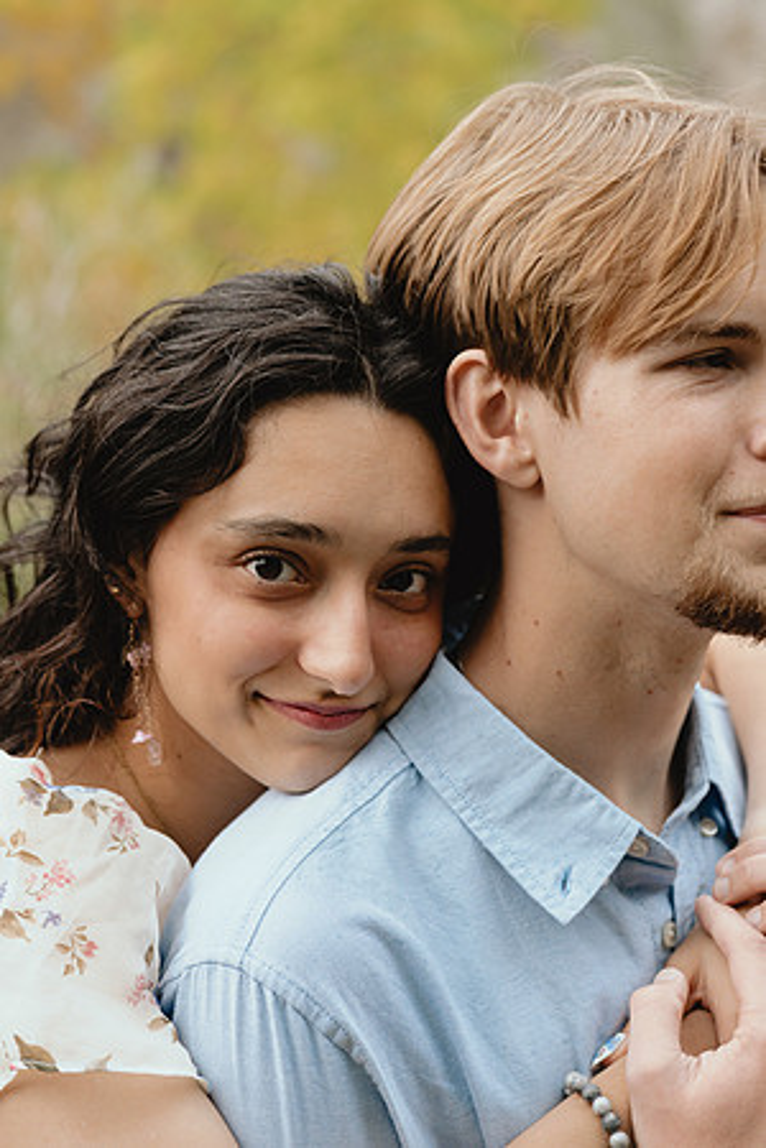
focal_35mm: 85
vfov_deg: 23.9
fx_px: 2713
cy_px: 574
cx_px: 383
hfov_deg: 16.1
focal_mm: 85
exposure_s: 1/250
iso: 800
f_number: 4.5
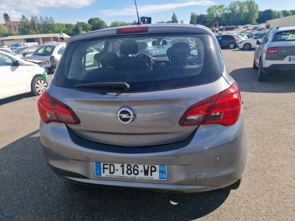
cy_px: 110
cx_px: 148
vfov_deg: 58.9
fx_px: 196
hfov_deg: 73.9
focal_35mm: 23
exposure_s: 1/1000
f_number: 1.8
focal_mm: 5.4
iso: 50
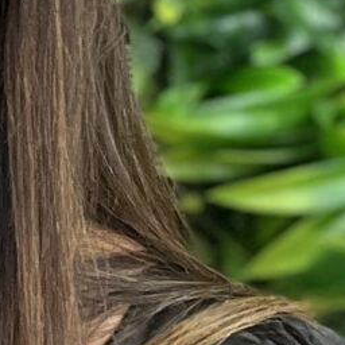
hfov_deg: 9.9
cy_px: -30
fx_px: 1793
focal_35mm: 159
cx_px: -415
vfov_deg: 10.9
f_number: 2.2
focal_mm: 2.71
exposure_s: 1/60
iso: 125
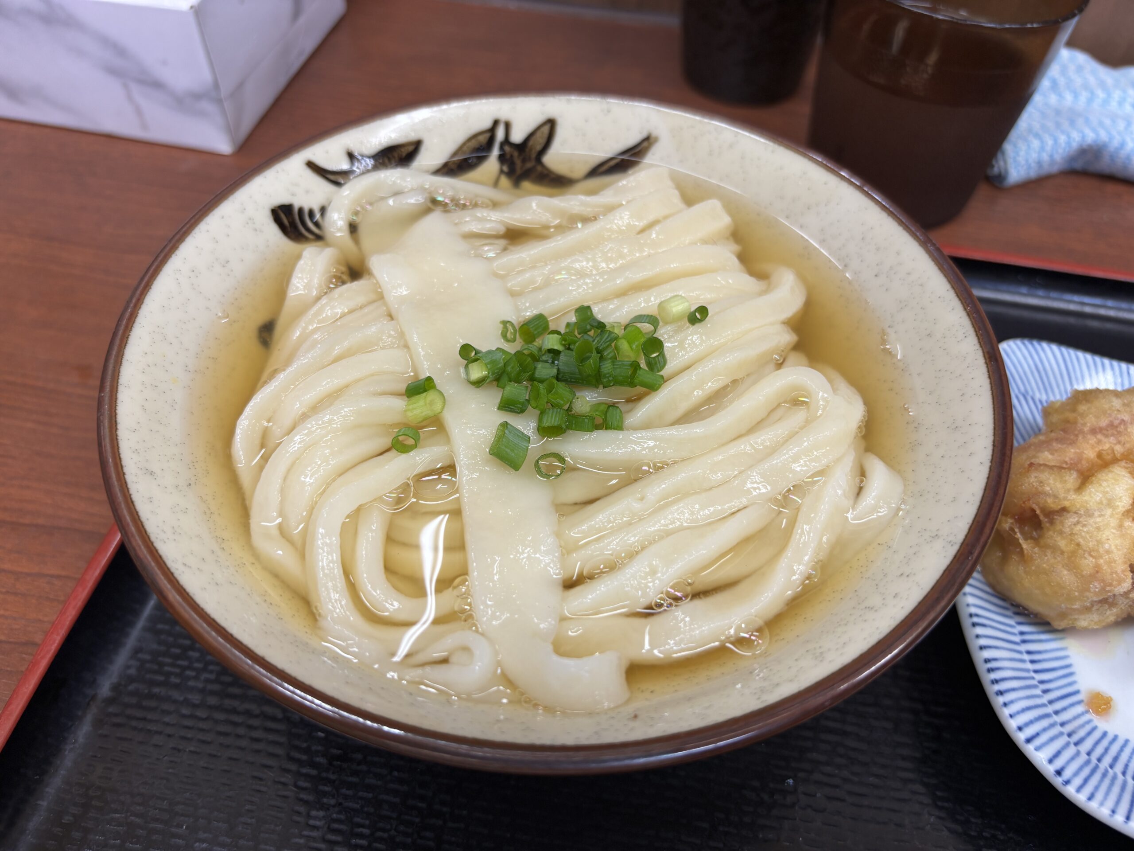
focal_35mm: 26
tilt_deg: -49.4
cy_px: 426
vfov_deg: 53.1
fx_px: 852
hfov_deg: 67.3
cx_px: 567
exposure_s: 1/100
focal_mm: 5.96
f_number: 1.6
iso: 64
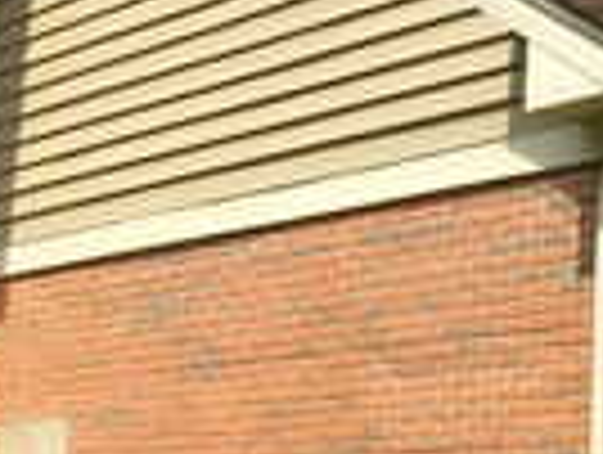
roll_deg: -4.0
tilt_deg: +9.0
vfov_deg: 10.8
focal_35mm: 138
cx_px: 508
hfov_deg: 14.2
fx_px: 2408
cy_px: 220
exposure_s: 1/1799
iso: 32
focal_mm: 4.15
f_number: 2.2
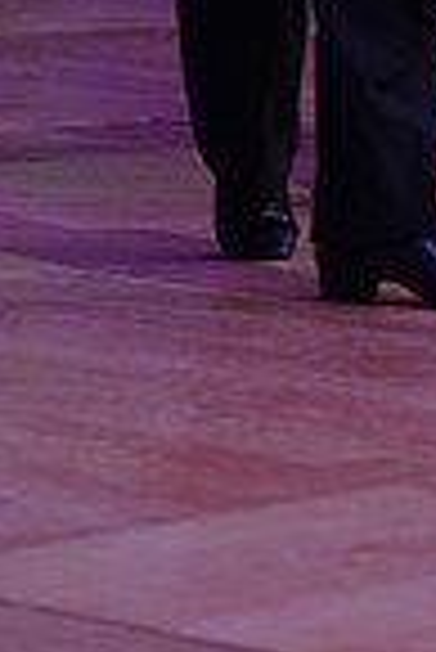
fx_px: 5074
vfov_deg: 7.1
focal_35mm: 280
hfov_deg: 4.9
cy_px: -598
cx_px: 573
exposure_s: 1/320
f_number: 2.8
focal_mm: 70
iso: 800
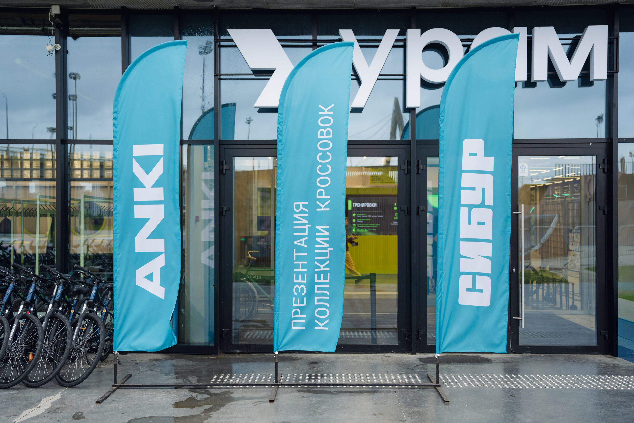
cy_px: 220
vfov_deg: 34.7
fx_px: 677
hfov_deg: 50.2
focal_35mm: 38
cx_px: 317
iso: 640
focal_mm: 36
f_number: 2.8
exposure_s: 1/320
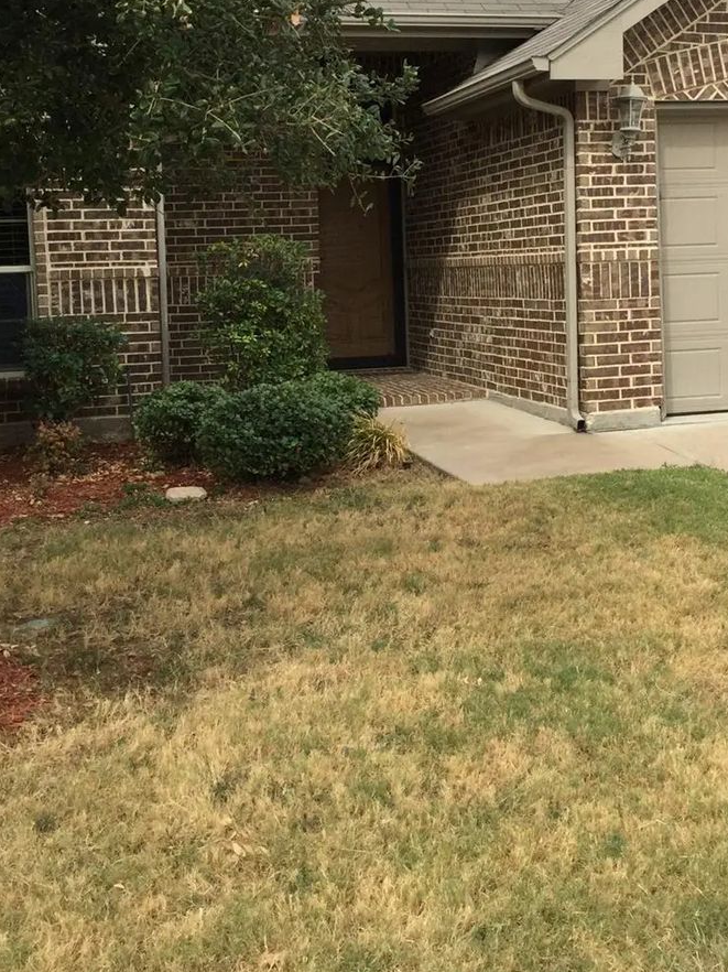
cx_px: 401
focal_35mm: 48
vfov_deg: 39.2
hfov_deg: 30.2
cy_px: 323
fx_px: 1347
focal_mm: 3.3
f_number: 2.4
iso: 25
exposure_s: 1/1116
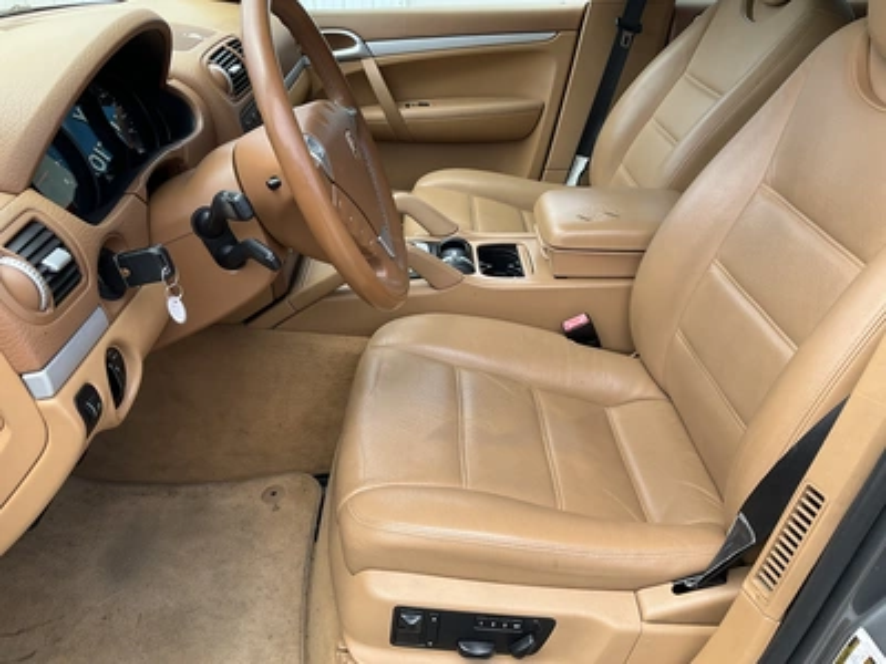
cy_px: 332
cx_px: 443
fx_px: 742
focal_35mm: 29
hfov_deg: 61.7
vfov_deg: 48.2
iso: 25
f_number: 1.8
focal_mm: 3
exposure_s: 1/325
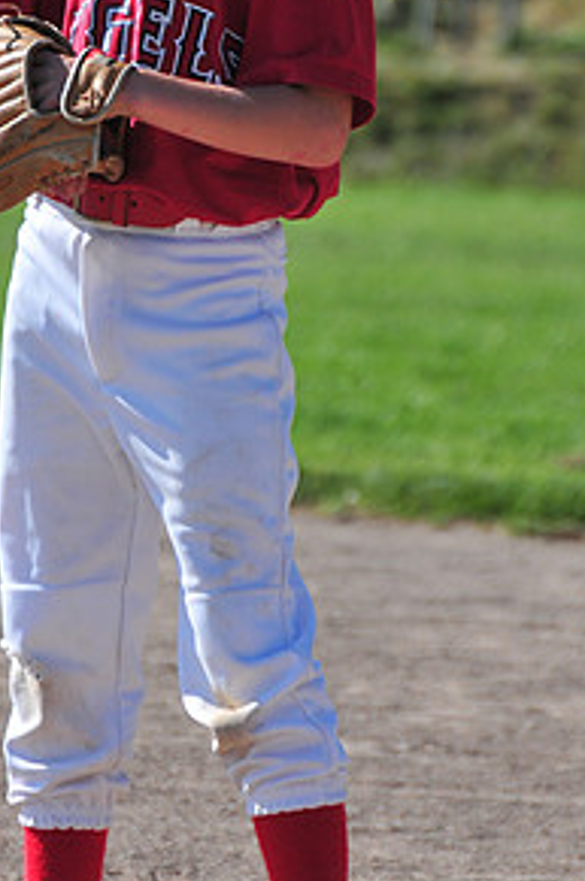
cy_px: 276
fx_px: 12450
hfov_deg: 2.7
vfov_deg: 4.1
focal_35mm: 509
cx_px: 135
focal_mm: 170
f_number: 5.6
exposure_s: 1/1000
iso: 200
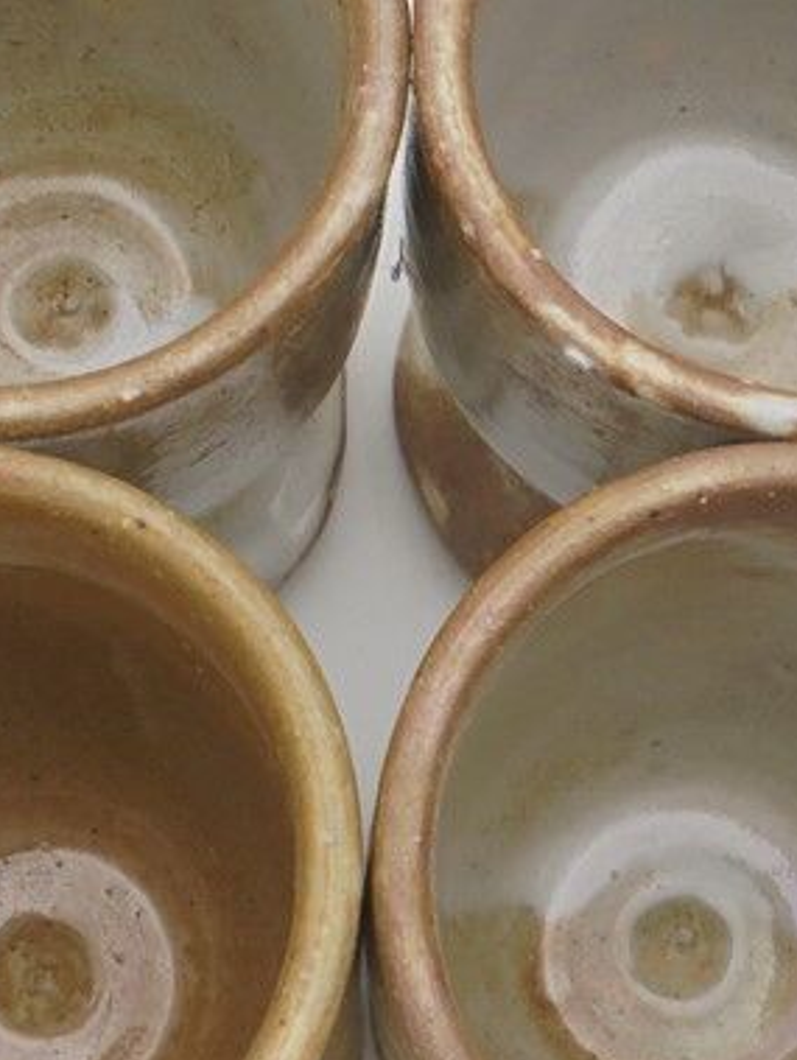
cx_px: 373
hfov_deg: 14.5
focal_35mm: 102
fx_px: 3126
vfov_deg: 19.2
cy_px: 450
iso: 100
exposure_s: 1/30
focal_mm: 7.8
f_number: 4.5
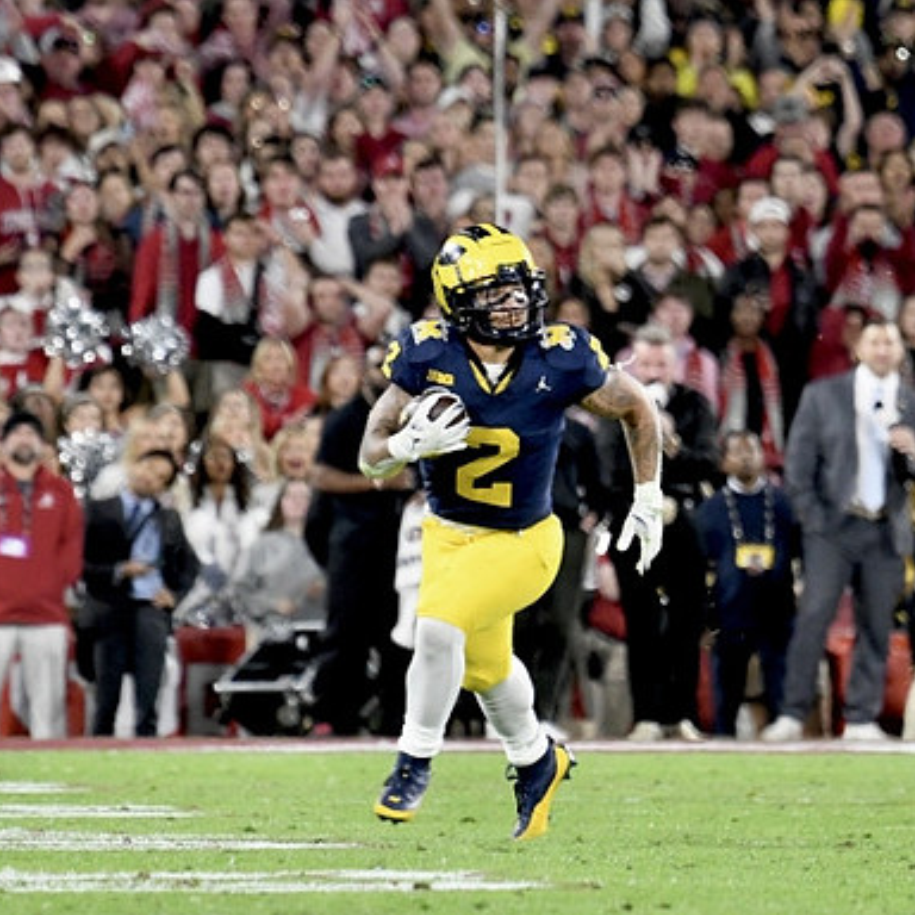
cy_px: 458
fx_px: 19588
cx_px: 503
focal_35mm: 655
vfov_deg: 2.7
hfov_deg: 2.7
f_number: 5.6
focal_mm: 340
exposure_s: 1/640
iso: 5000
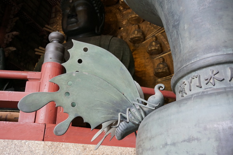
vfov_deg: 33.0
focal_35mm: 40
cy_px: 78
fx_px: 262
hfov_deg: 48.0
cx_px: 116
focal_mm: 27
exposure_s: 1/60
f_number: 4.5
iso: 800
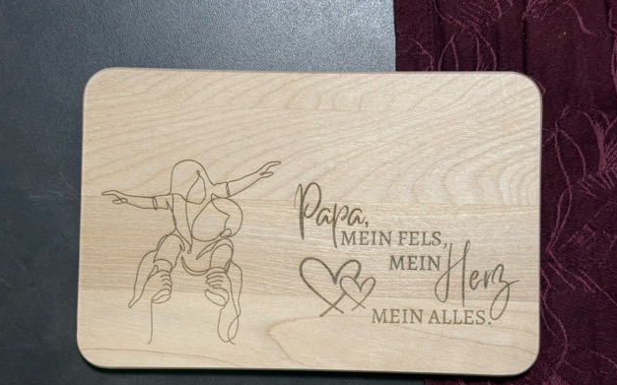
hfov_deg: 38.9
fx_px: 874
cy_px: 221
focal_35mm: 52
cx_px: 306
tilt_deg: -87.8
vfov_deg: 24.8
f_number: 1.78
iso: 160
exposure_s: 1/59
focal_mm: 6.76
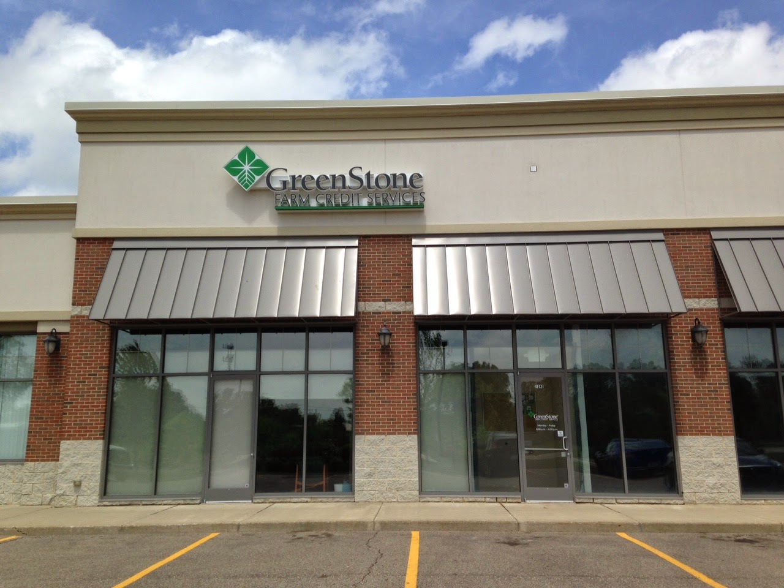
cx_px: 392
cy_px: 294
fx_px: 747
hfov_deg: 55.4
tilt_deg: +10.9
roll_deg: -0.4
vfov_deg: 42.9
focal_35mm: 33
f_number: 2.4
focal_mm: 4.12
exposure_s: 1/1869
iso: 50
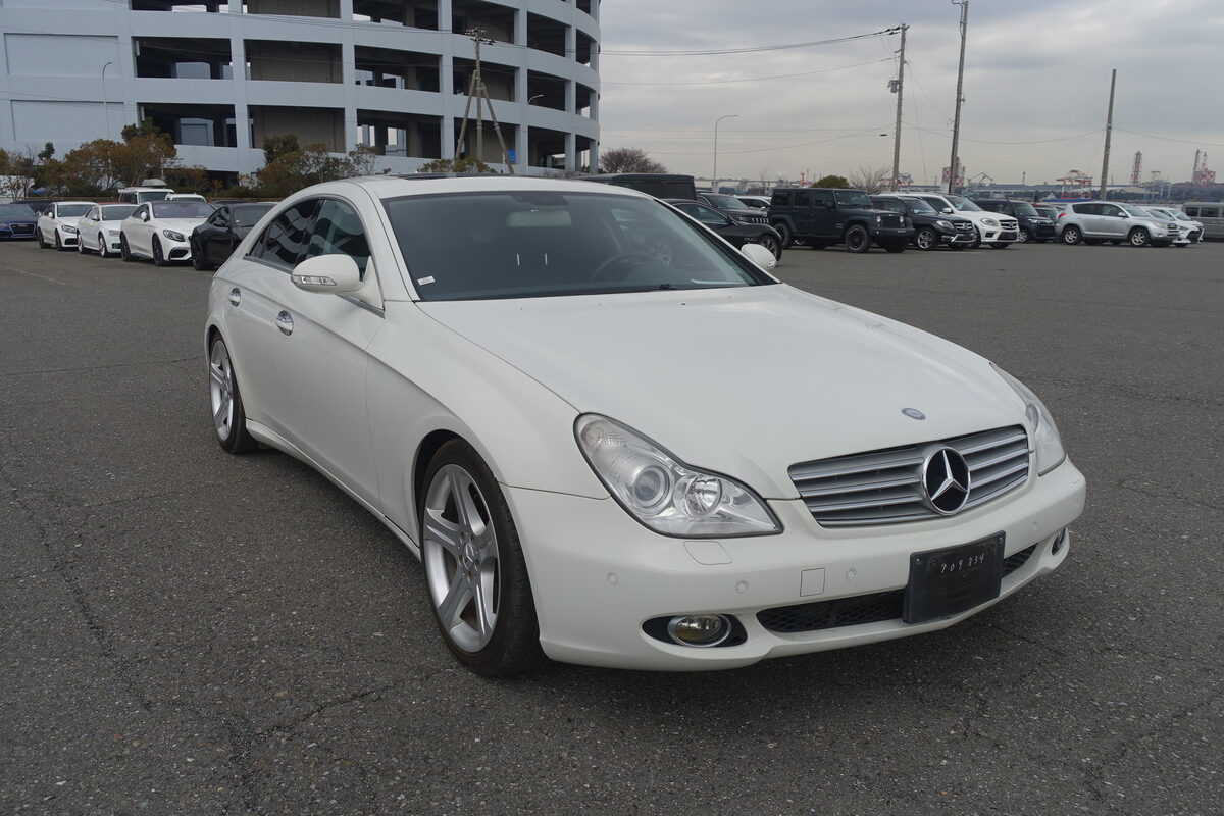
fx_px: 1020
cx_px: 612
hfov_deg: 61.9
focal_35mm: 30
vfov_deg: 43.6
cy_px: 408
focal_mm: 10.89
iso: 125
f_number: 3.5
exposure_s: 1/80
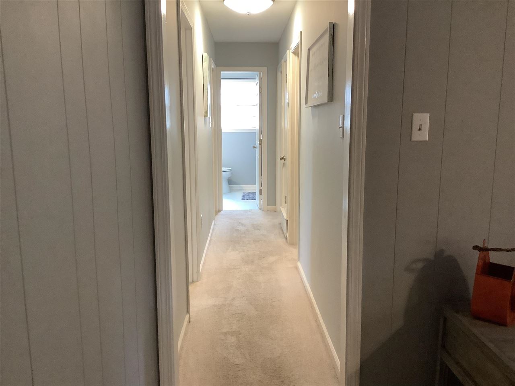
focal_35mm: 31
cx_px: 258
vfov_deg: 45.4
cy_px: 193
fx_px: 461
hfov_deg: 58.4
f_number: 2.4
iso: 320
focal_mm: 3.3
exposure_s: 1/60
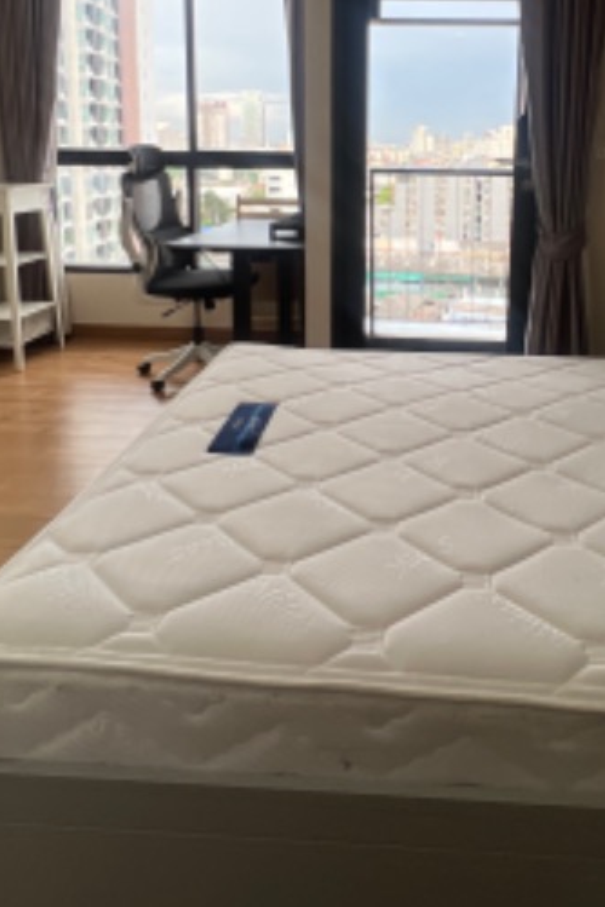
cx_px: 402
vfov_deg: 64.5
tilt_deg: -3.1
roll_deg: -2.9
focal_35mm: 27
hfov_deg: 47.2
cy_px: 259
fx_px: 681
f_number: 1.8
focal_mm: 1.57
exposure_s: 1/100
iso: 32
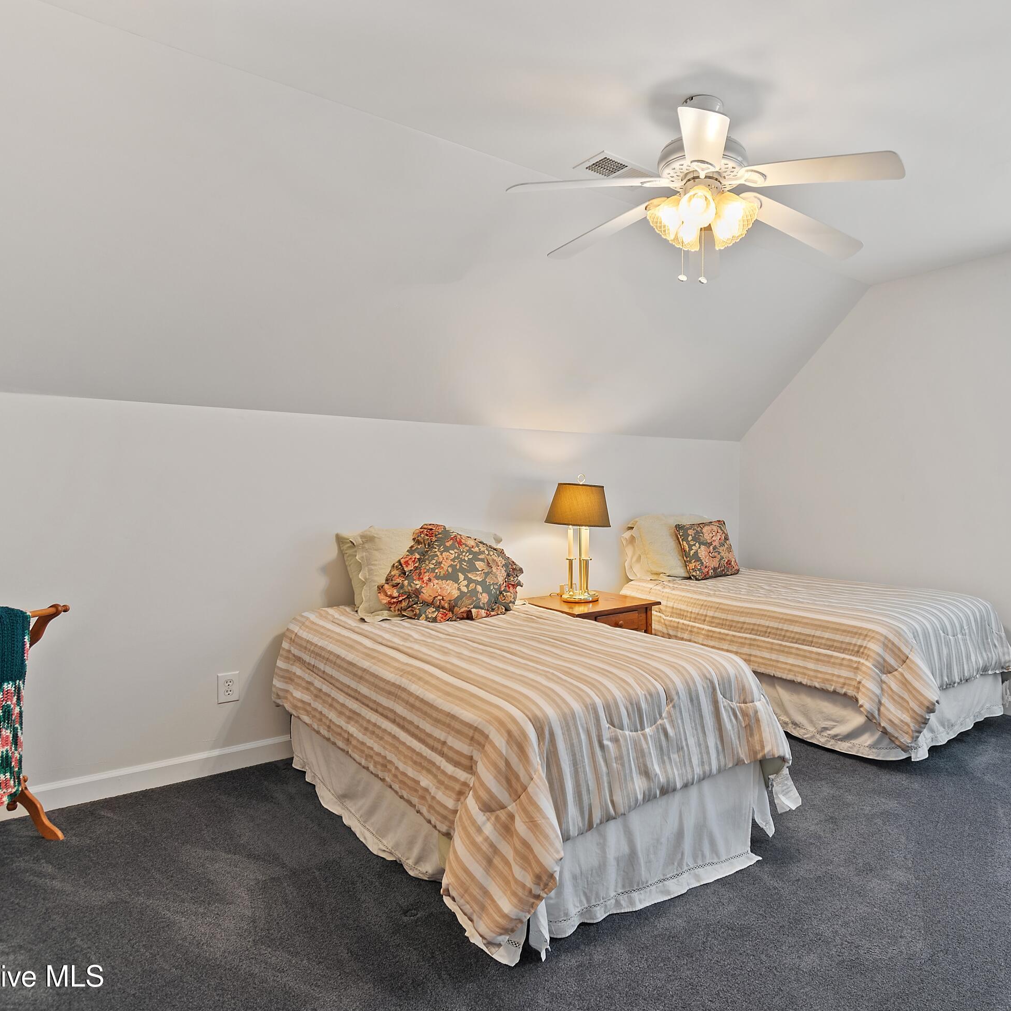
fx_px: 694
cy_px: 503
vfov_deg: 72.1
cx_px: 663
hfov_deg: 70.3
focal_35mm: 21
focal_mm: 11
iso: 100
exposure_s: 1/1.25
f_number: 4.8
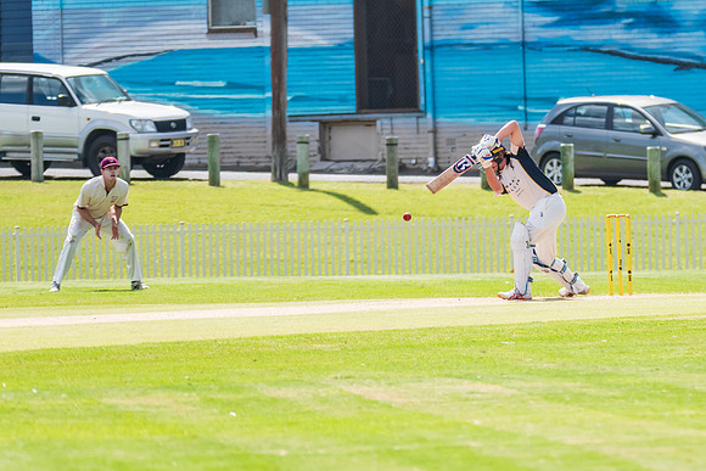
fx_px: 8993
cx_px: 538
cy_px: 174
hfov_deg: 4.5
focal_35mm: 458
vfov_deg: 3.0
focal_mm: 260
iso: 640
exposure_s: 1/2500
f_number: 6.3
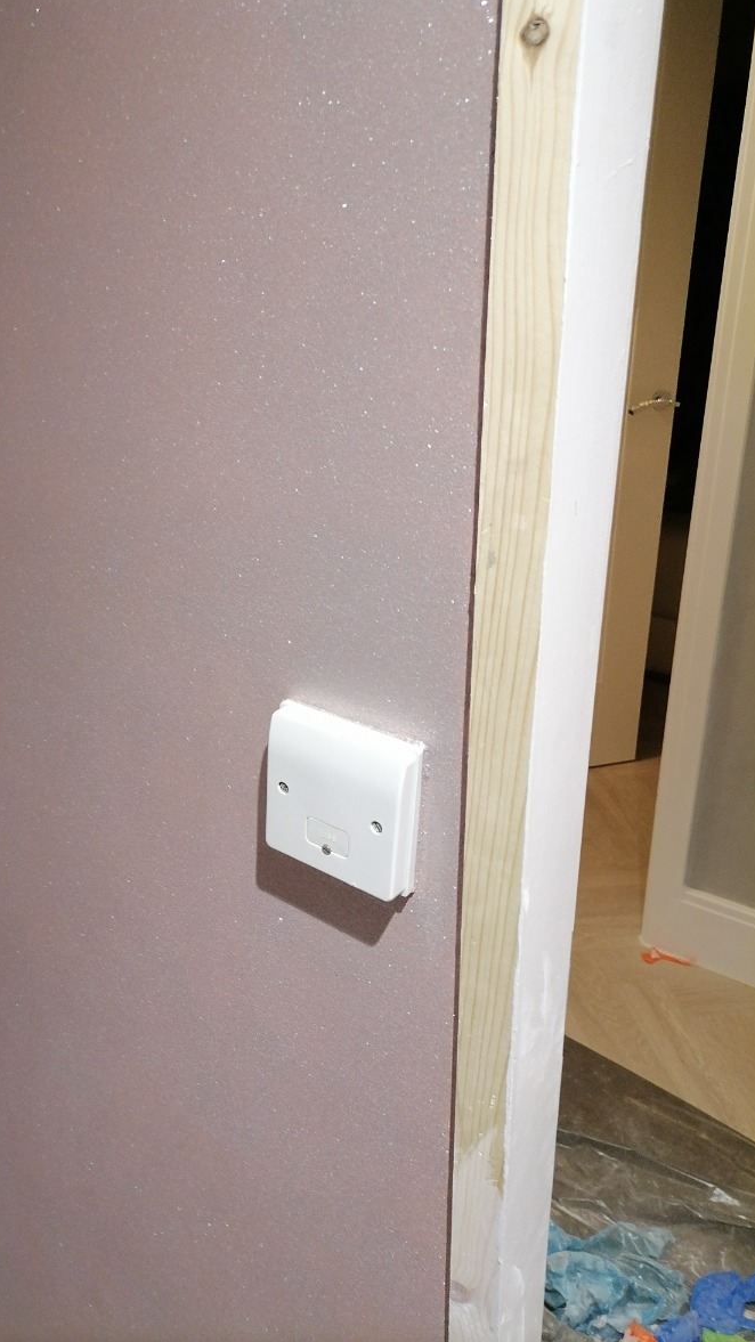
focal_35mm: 30
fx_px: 1068
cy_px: 659
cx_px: 254
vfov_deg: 64.3
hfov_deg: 38.5
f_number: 1.8
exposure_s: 1/33.3
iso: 320
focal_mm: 5.4
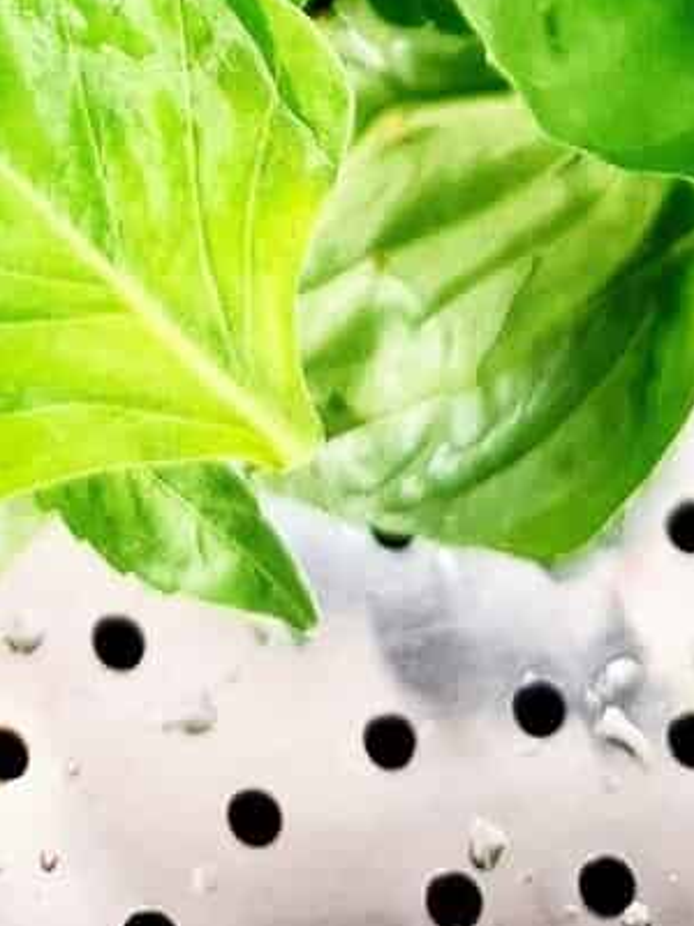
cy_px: -836
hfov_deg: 16.1
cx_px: 310
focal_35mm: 92
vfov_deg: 16.8
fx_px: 2459
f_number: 1.8
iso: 250
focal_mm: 5.54
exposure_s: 1/33
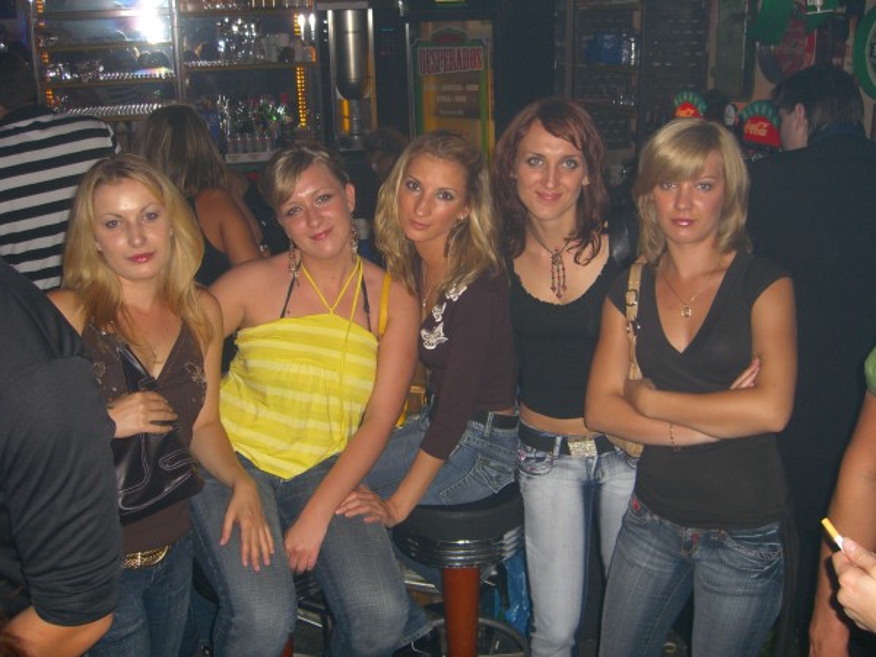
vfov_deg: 37.7
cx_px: 438
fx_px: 962
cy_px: 328
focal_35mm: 38
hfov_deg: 49.0
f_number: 2.8
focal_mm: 7.9
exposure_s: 1/60
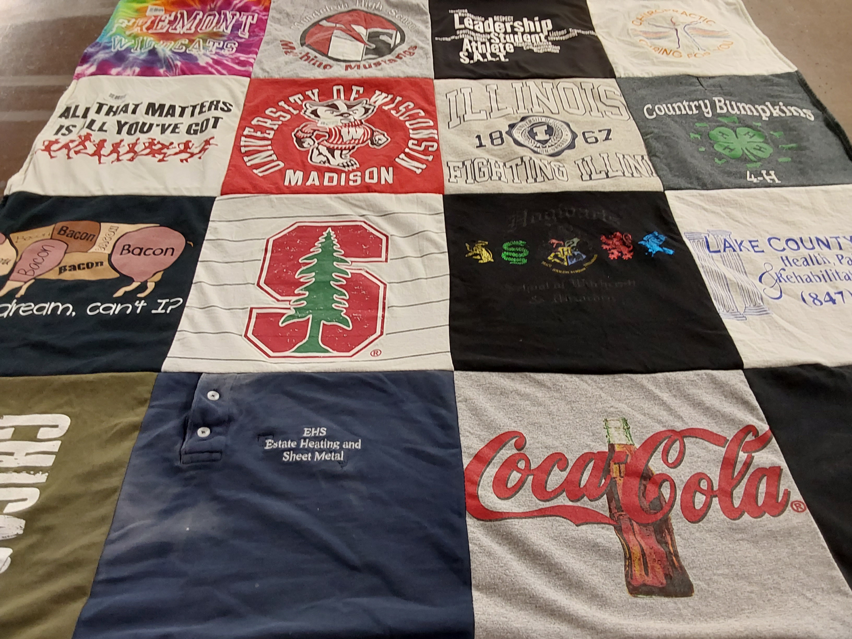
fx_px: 689
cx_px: 426
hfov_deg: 63.4
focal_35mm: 28
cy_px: 320
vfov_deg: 49.7
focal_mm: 2.91
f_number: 1.9
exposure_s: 1/50
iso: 100
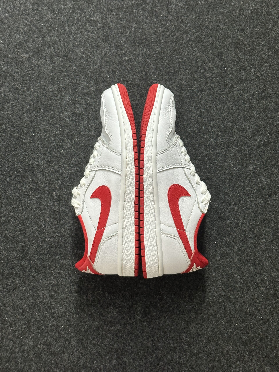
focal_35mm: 48
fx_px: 516
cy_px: 186
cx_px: 140
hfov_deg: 30.3
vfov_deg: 39.7
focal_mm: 6.86
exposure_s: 1/36
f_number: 1.78
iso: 250
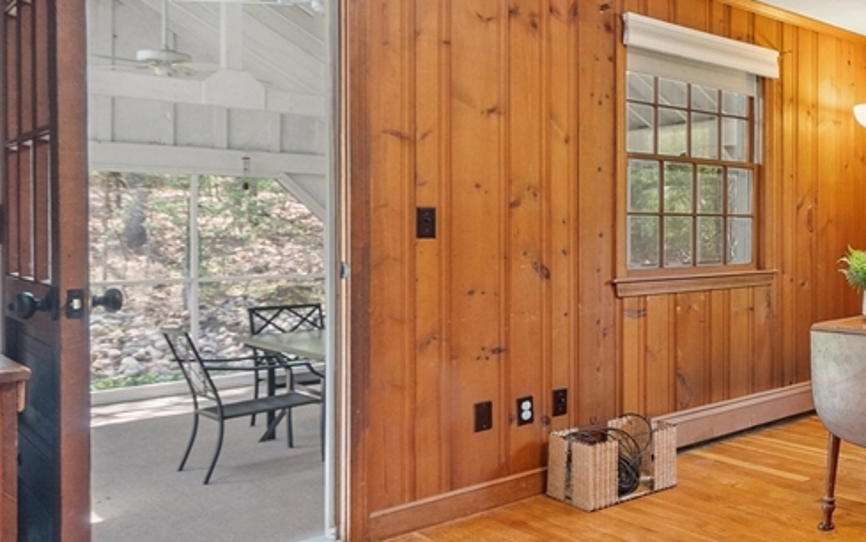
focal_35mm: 32
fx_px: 756
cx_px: 877
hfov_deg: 48.4
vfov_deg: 39.4
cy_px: 242
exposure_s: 1/4
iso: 800
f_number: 6.3
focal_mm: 10
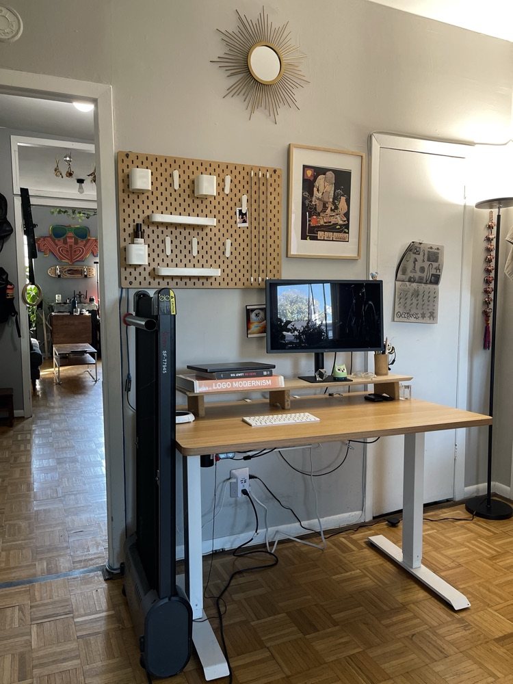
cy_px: 342
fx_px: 514
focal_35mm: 26
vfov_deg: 67.3
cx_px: 256
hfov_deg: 53.1
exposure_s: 1/60
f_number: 1.6
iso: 200
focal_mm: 5.1
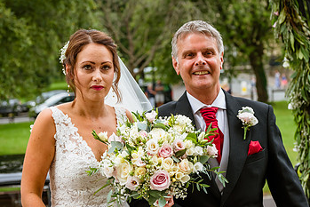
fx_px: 715
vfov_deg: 16.5
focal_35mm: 83
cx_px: 158
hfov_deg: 24.5
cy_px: 125
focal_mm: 50
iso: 450
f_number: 4
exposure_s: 1/1000
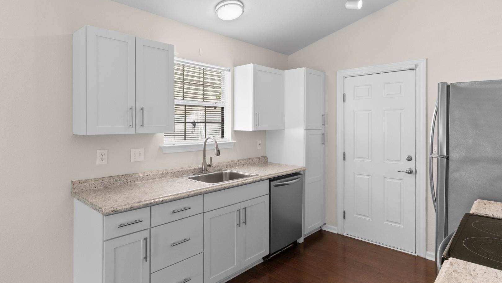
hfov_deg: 86.6
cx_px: 251
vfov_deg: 55.7
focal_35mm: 20
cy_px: 121
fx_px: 266
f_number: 4.8
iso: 100
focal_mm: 13
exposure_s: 1/13
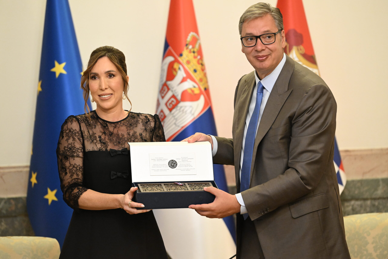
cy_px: 130
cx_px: 194
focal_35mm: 175
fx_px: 1886
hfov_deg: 11.7
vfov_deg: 7.8
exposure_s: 1/200
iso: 6400
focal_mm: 175
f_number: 3.5
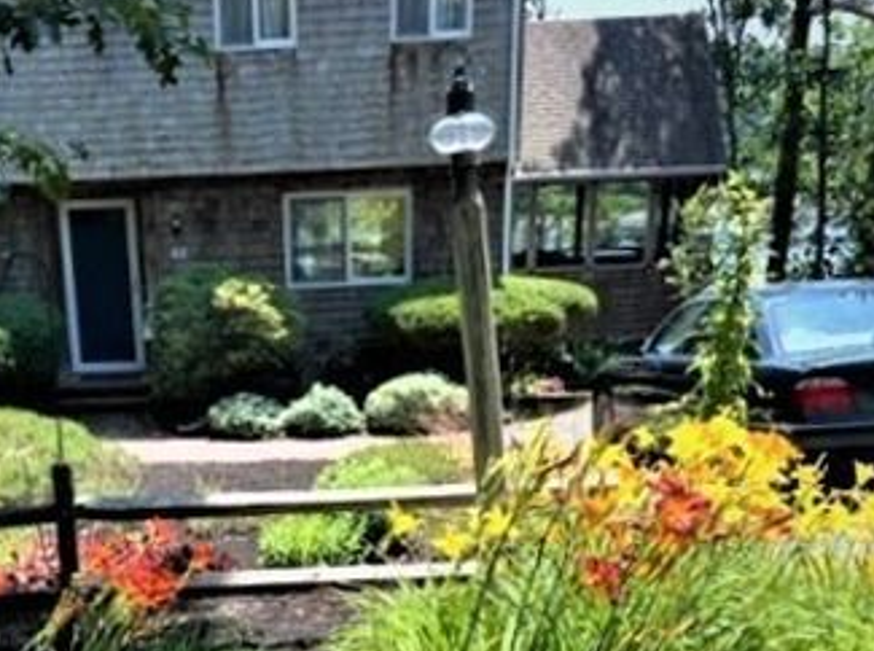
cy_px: 356
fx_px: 1007
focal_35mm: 40
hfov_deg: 45.8
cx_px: 258
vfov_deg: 35.8
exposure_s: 1/1311
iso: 50
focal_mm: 5.7
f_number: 1.5
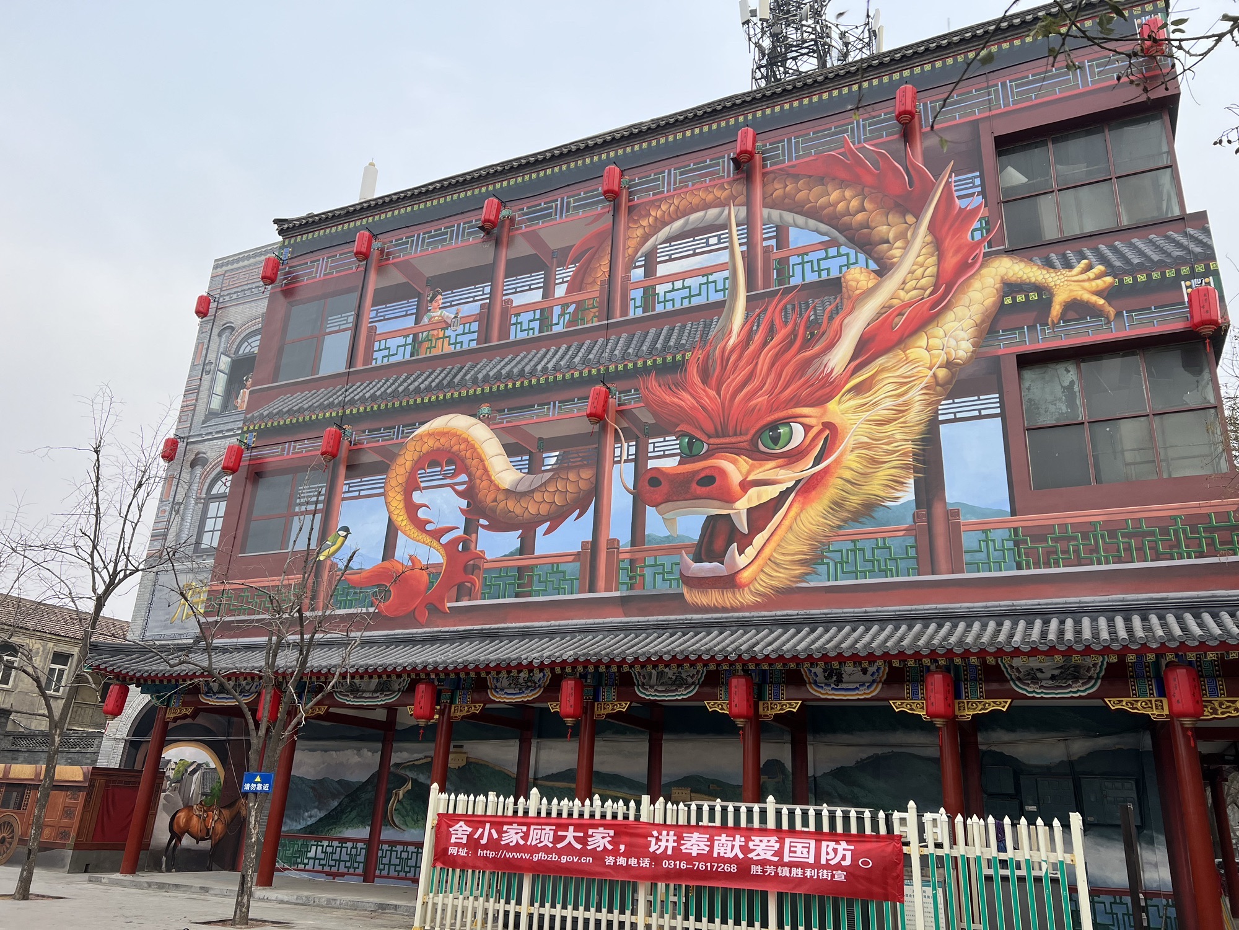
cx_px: 620
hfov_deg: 67.3
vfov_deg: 53.1
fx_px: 931
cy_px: 465
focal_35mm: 26
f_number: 1.5
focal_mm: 5.7
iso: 50
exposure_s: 1/1079
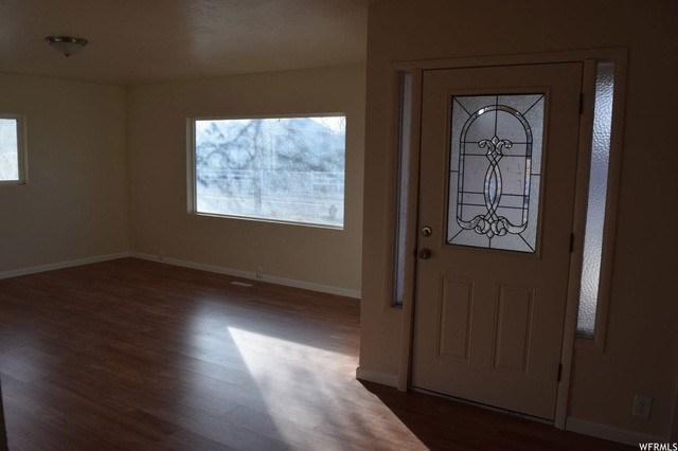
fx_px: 508
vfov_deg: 47.9
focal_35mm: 27
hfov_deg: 67.4
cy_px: 226
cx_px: 339
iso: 360
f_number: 8
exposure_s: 1/250
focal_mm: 18
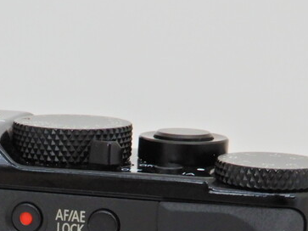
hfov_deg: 14.1
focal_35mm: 139
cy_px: 338
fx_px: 1236
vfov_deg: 10.3
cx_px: 25
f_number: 4
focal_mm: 7.5
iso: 200
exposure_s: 1/30
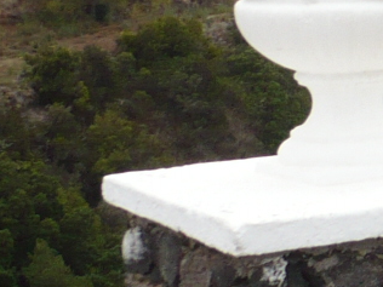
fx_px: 1958
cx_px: 869
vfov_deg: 8.2
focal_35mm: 177
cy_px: -160
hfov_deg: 10.0
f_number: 2.8
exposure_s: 1/800
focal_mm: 5.8
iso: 100
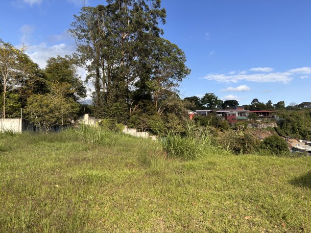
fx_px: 234
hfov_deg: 67.3
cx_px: 156
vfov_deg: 53.0
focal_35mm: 26
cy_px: 116
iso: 50
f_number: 1.6
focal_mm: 5.96
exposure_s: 1/2571
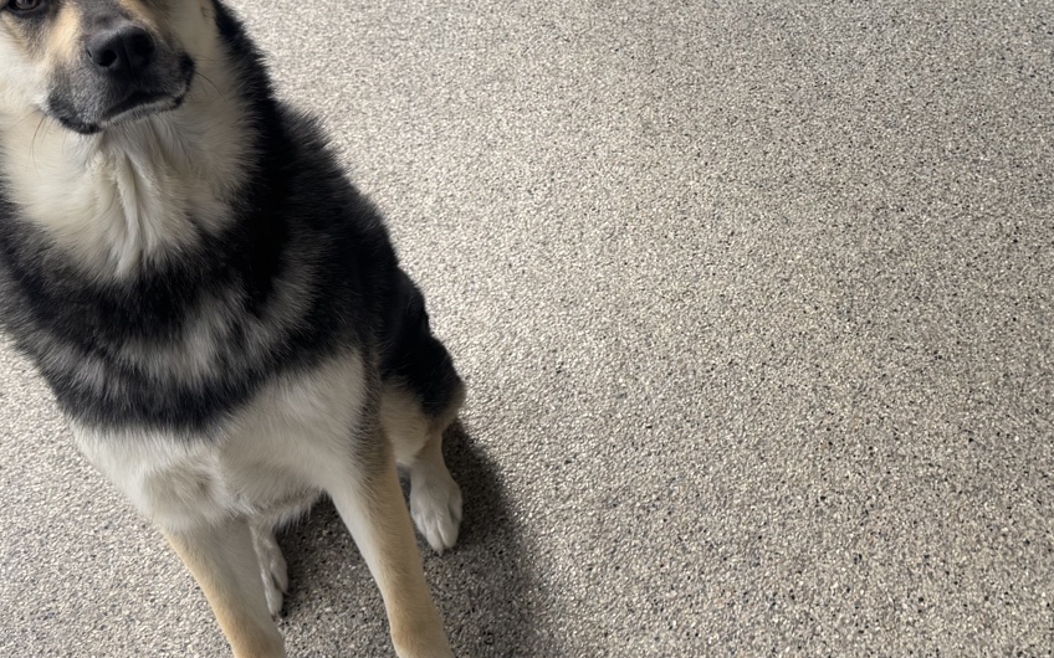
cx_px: 809
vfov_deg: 23.4
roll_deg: +4.5
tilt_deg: -39.4
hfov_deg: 36.5
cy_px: 76
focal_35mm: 54
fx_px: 1551
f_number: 1.78
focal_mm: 6.76
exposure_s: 1/1151
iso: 80
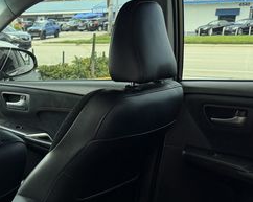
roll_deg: +1.2
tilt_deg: -24.4
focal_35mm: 62
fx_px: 464
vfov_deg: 22.5
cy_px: 247
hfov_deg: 29.4
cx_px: 31
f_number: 1.78
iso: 160
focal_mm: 6.76
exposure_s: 1/217
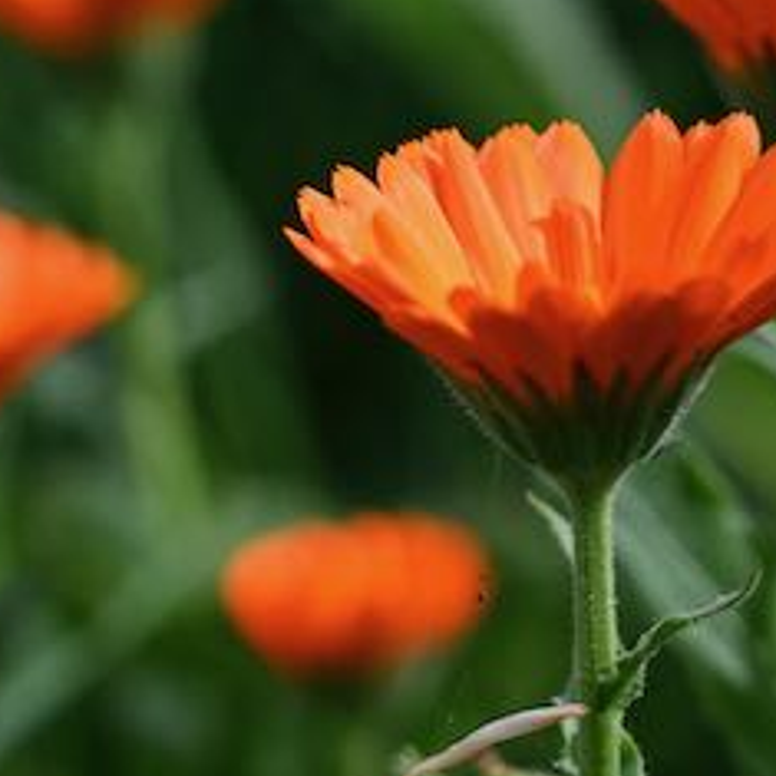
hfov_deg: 10.7
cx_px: 690
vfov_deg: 10.8
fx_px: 4109
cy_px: 264
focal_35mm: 162
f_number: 7.1
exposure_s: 1/400
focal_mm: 70
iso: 100
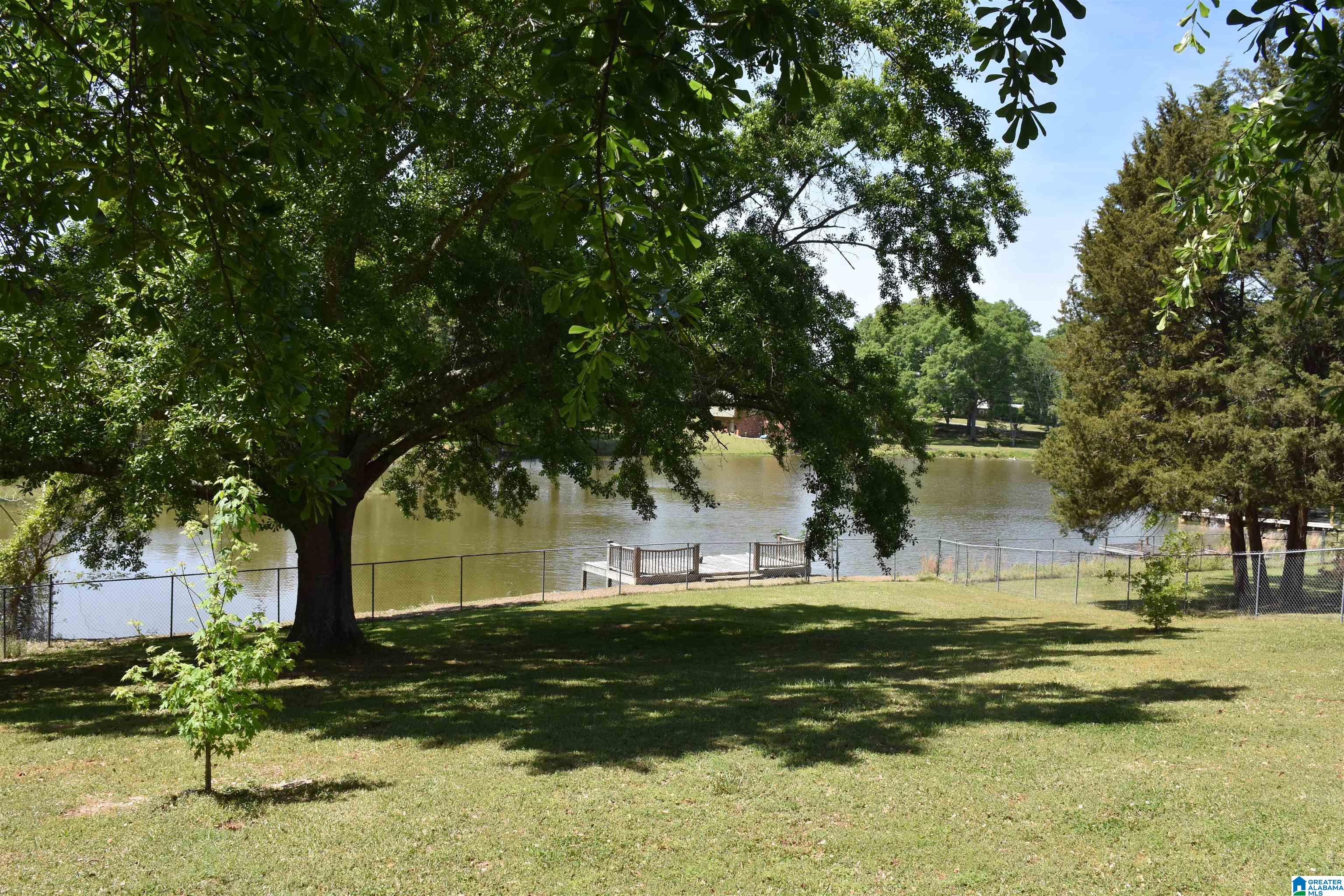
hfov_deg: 61.9
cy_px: 448
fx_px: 1120
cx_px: 672
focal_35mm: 30
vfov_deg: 43.6
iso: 360
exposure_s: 1/500
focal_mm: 20
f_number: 8
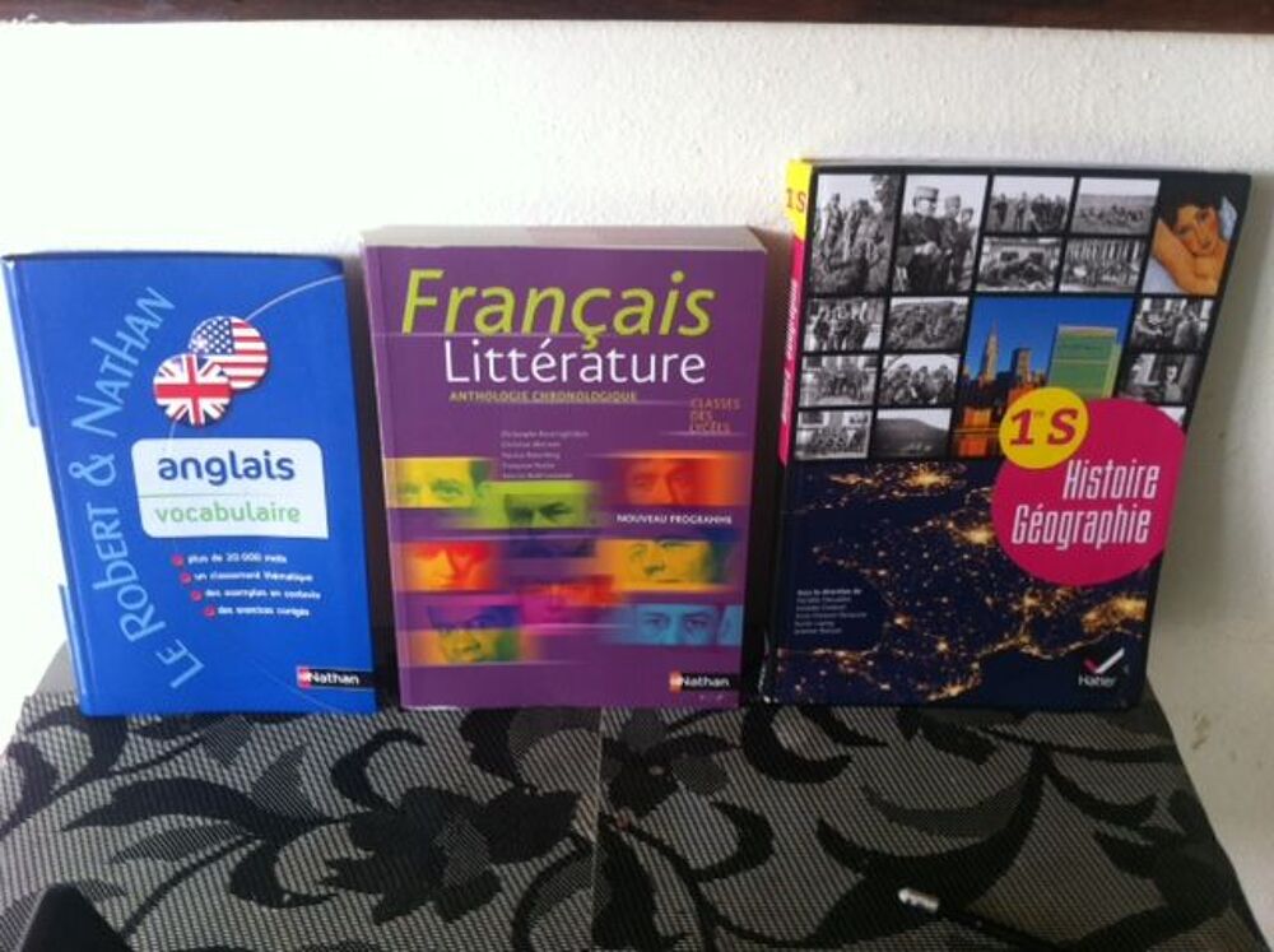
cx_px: 637
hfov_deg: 52.7
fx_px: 1286
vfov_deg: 40.6
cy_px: 476
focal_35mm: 35
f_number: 2.8
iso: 80
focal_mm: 3.85
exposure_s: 1/20
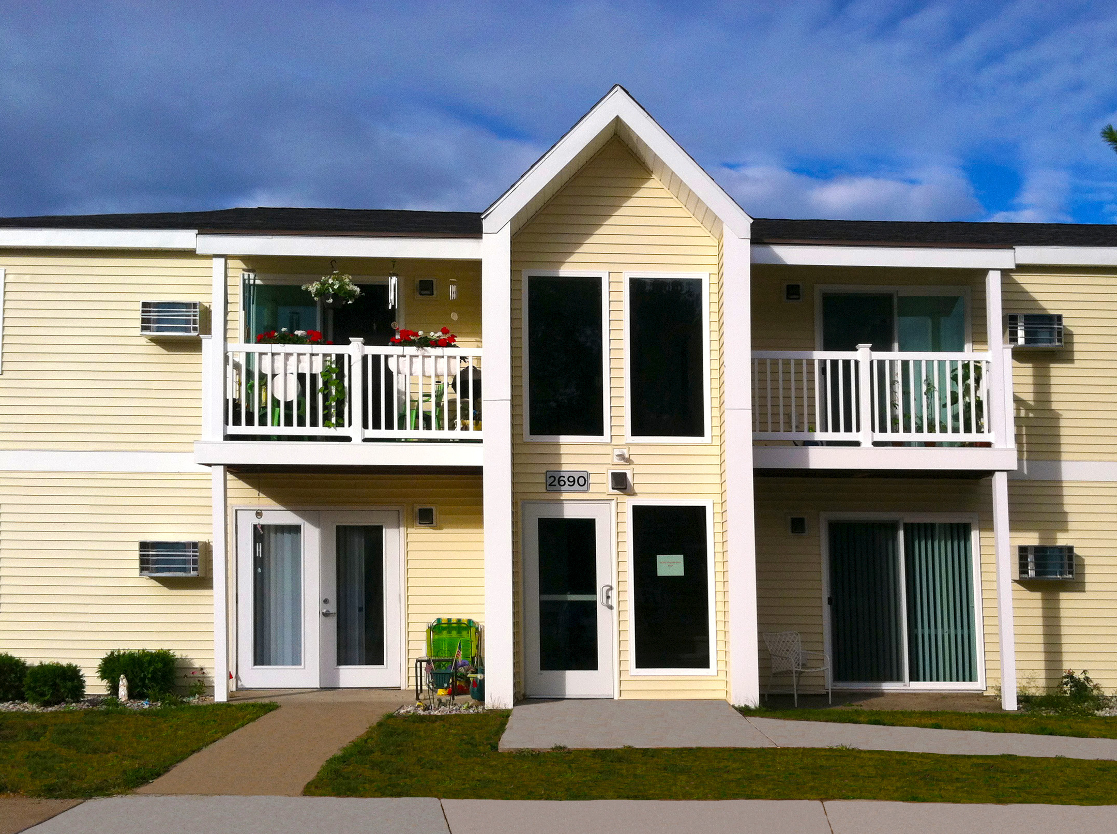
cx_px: 659
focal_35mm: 42
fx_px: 1353
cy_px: 499
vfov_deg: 34.2
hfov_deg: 44.7
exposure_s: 1/2143
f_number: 2.8
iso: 80
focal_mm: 3.85
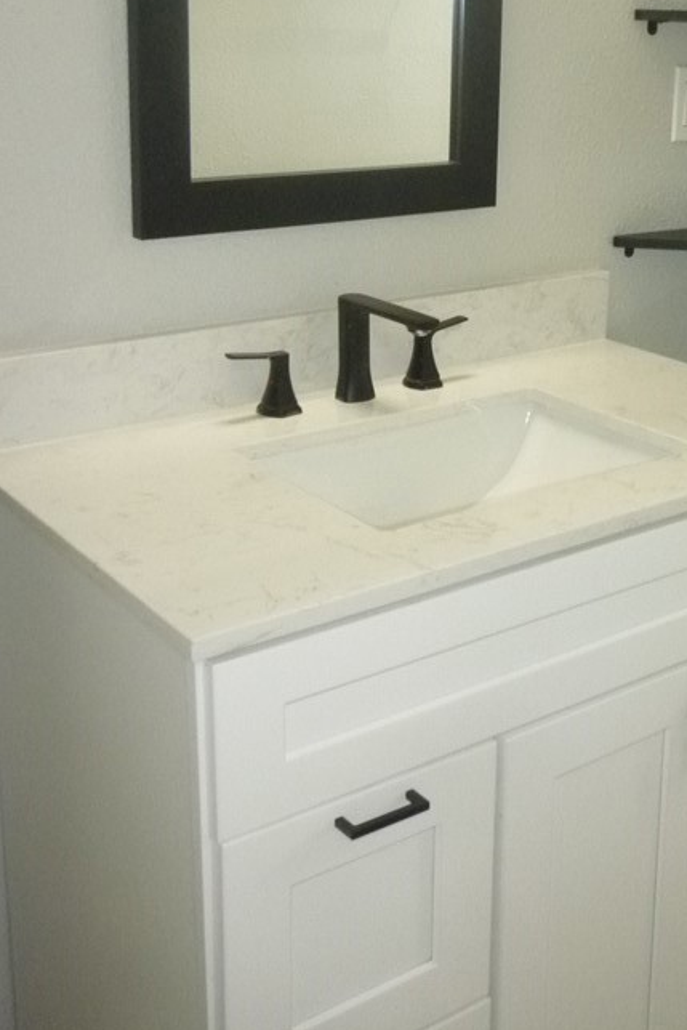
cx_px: 538
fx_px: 1373
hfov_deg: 27.6
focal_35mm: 48
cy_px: 308
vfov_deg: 40.4
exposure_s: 1/50
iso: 400
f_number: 3.3
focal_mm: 5.2
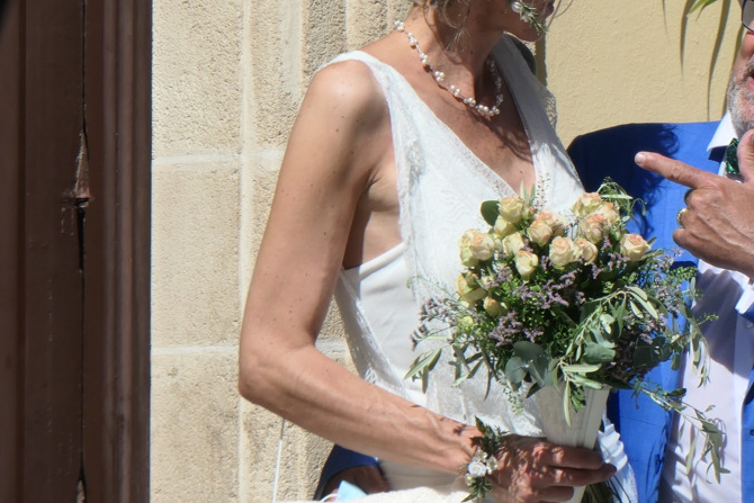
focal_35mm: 264
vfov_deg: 5.2
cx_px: 715
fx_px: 5530
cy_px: 9
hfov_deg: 7.8
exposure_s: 1/1000
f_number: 7.1
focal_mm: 43.1
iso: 200
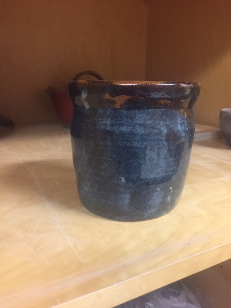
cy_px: 154
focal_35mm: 29
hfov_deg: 48.2
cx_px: 116
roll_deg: -1.5
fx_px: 258
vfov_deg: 61.7
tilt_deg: -14.9
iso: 250
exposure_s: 1/30
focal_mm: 4.15
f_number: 2.2
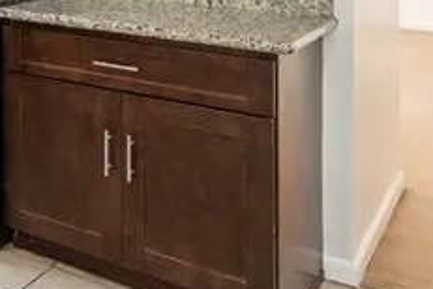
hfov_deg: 26.6
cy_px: -127
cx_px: -150
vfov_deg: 19.5
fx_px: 746
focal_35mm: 62
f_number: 5
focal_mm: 14
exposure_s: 1/100
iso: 800
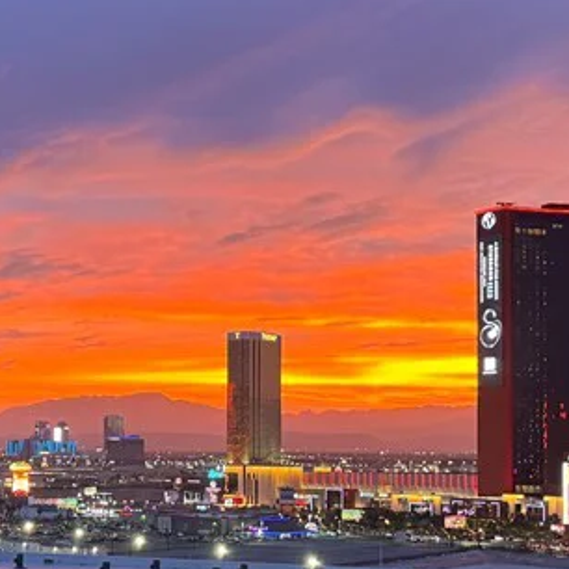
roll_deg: -0.2
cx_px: -151
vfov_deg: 24.1
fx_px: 1320
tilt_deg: +1.8
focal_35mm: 71
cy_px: 409
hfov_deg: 22.1
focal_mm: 6.86
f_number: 1.78
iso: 400
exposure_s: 1/60
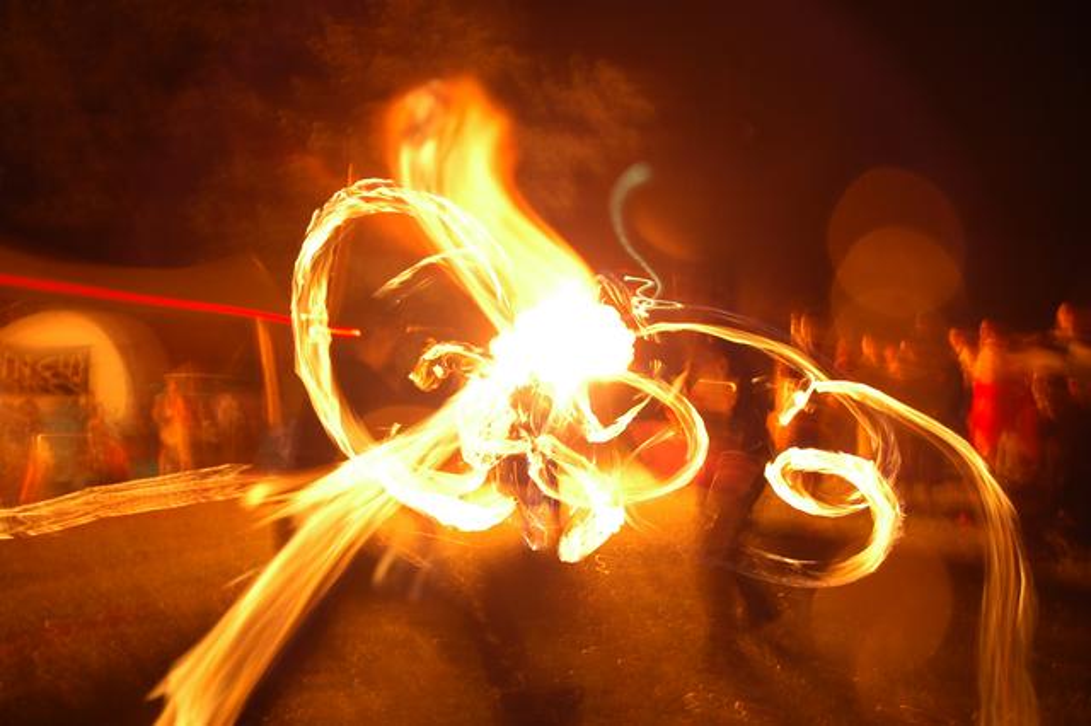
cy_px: 363
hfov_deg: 57.2
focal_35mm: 33
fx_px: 1000
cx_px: 546
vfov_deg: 39.9
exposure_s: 1.3
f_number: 3.8
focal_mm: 22
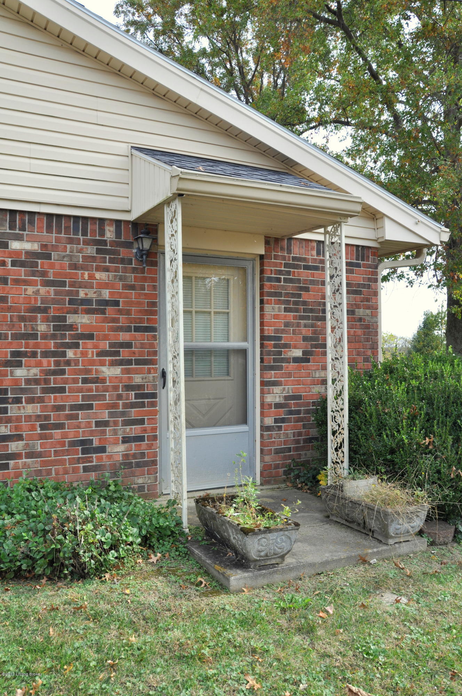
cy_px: 348
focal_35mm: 30
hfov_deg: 43.5
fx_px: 579
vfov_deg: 62.0
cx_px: 231
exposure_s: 1/250
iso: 200
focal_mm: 20
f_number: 8
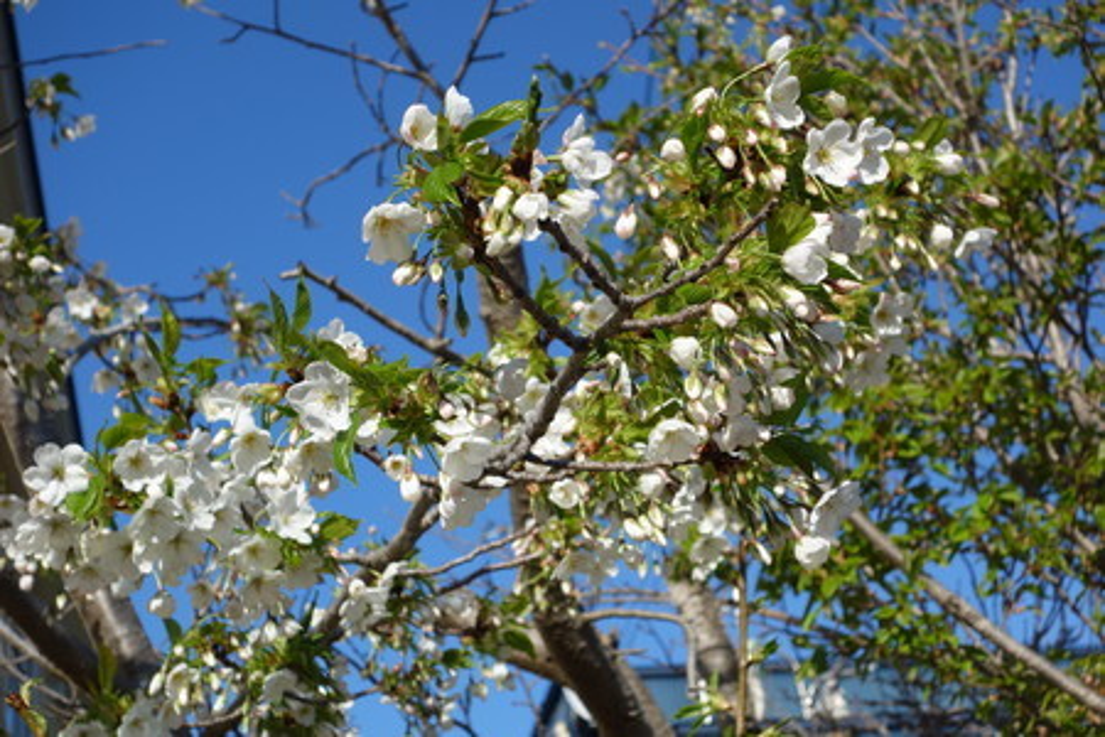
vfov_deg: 20.6
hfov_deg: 30.5
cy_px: 368
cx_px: 552
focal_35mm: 66
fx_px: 2026
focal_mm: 24.4
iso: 125
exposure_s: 1/640
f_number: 5.6
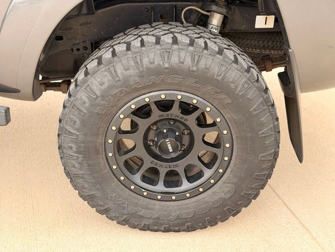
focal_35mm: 48
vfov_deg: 30.3
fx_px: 465
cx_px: 168
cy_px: 126
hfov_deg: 39.7
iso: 64
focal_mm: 6.76
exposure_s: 1/206
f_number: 1.78
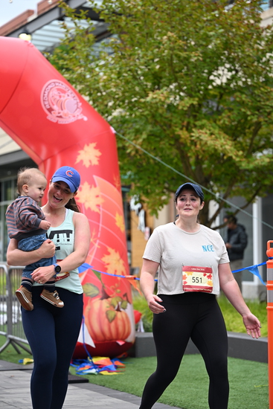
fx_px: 978
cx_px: 136
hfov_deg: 15.9
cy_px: 204
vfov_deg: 23.6
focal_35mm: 86
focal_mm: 86
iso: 640
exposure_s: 1/1600
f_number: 2.8
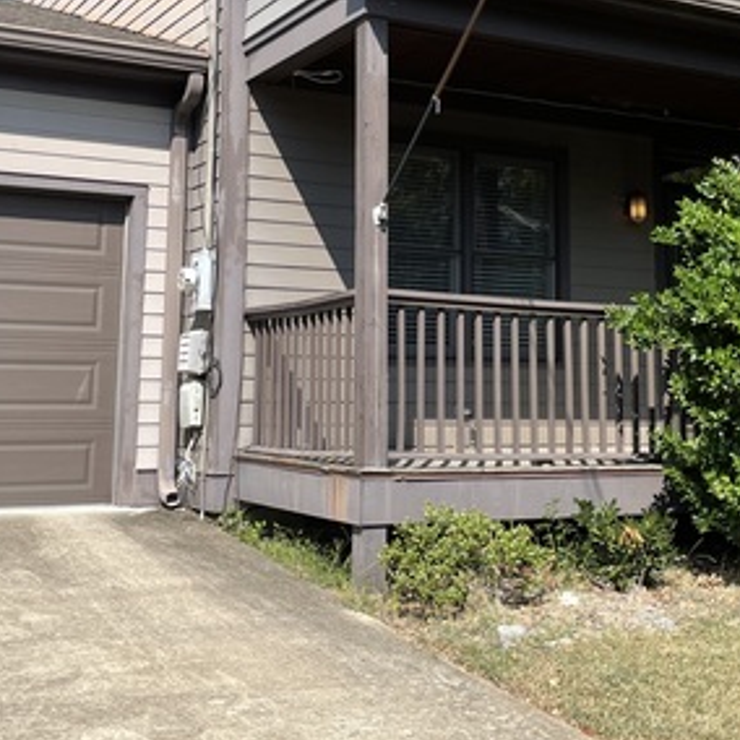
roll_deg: +0.1
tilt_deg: +9.1
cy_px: 197
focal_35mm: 54
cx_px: 430
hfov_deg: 31.6
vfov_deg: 31.2
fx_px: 1306
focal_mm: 4.2
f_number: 1.6
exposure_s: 1/2304
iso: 32
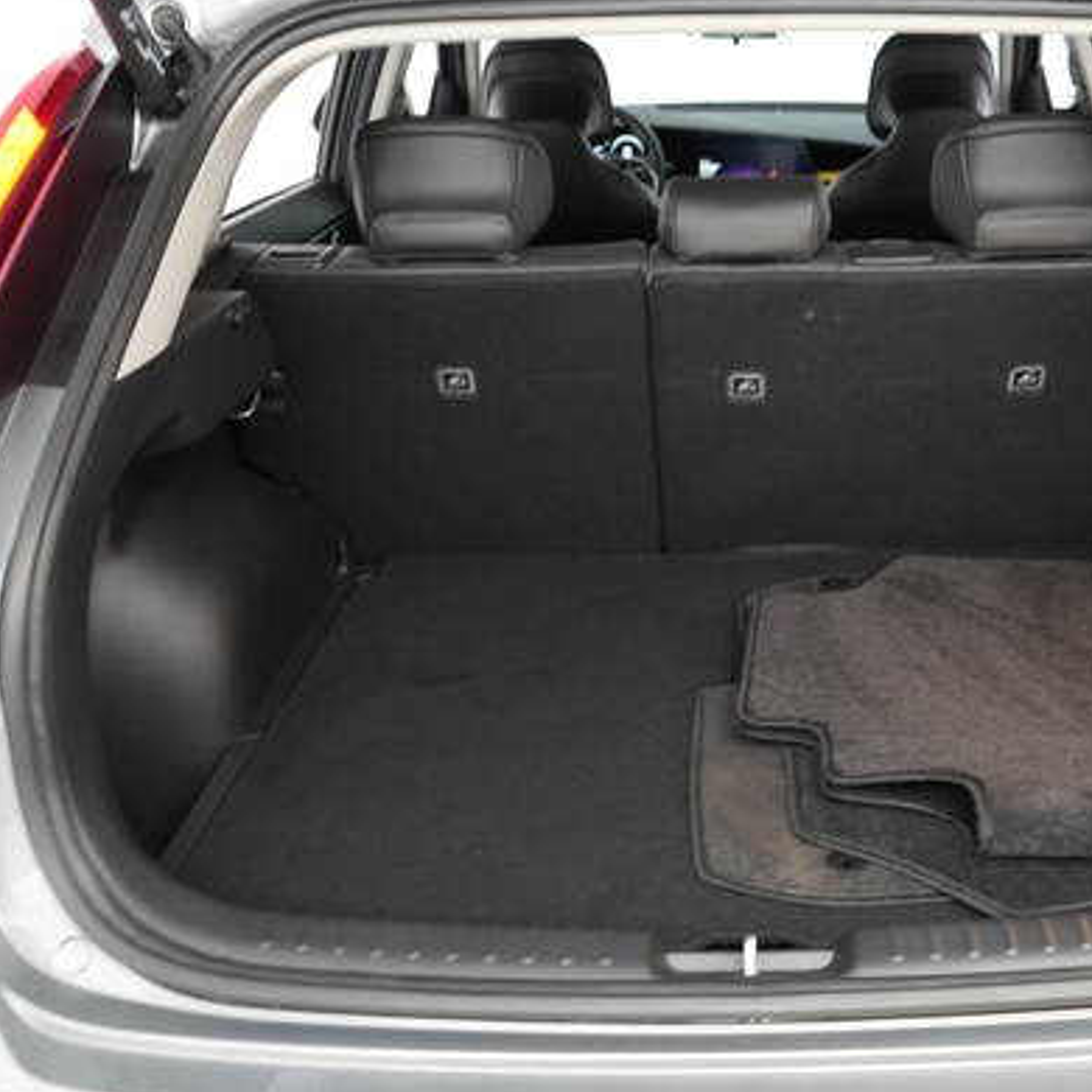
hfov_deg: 42.1
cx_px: 750
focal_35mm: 39
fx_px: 1392
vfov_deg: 42.8
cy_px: 532
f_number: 2.8
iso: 640
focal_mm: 28
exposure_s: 1/15
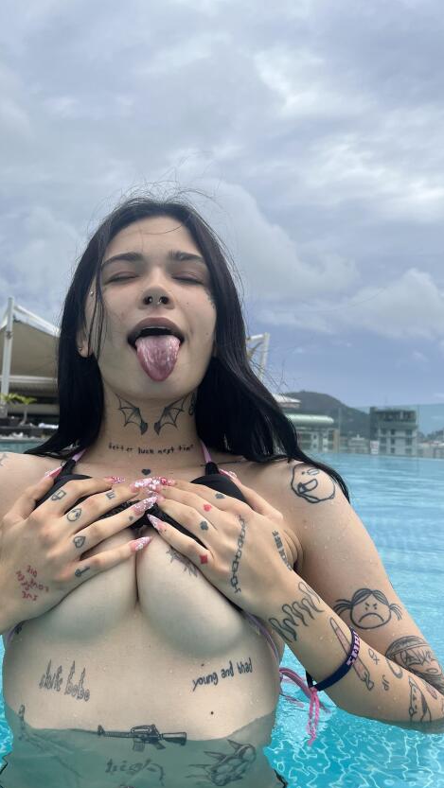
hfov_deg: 34.3
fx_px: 711
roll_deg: -1.6
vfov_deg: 58.0
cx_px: 142
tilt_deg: +2.7
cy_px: 412
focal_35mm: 34
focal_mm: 5.1
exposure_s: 1/5319
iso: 50
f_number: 1.6
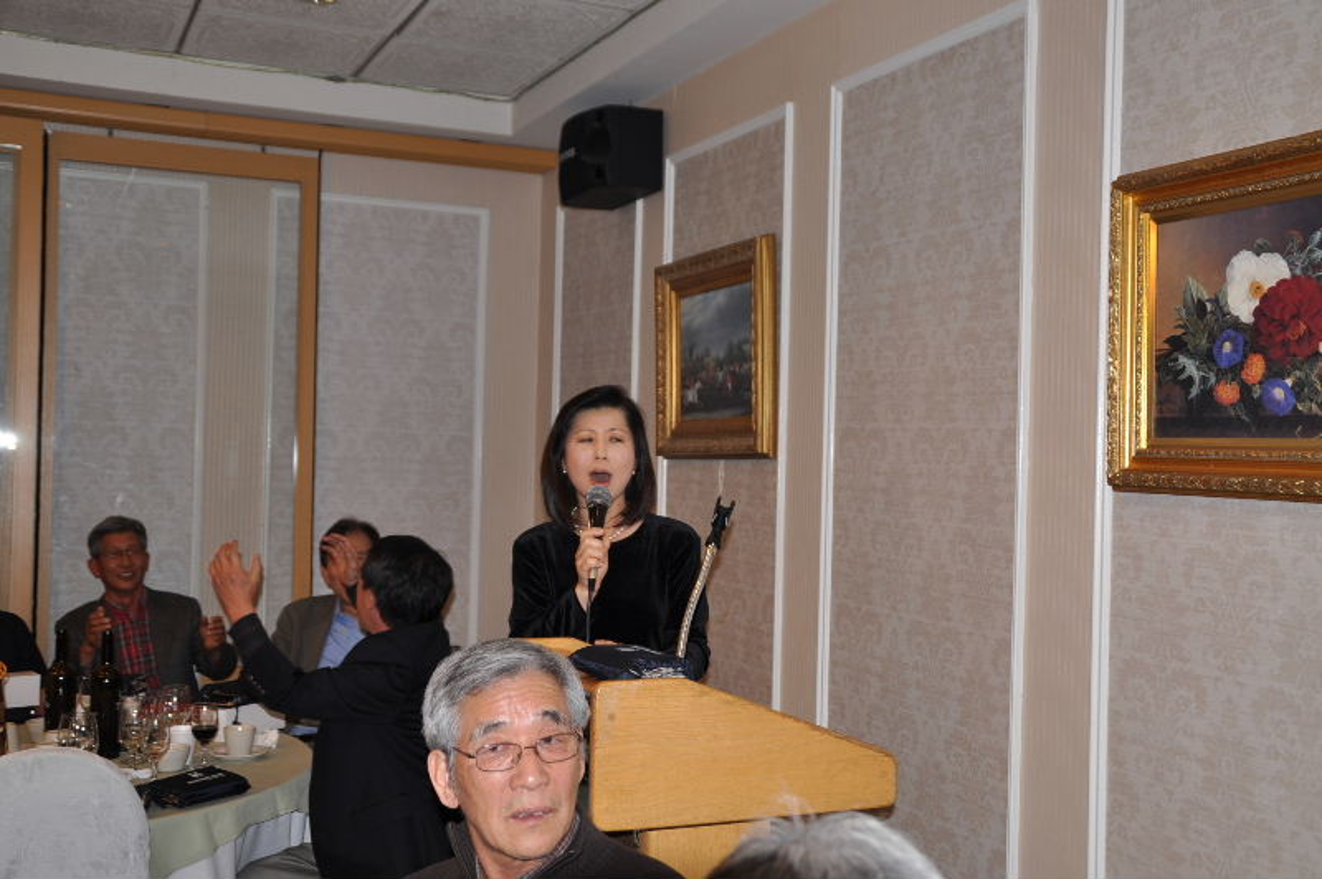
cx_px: 661
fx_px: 1541
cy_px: 440
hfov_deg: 46.4
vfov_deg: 31.8
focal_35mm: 42
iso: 200
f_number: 4
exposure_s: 1/60
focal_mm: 28
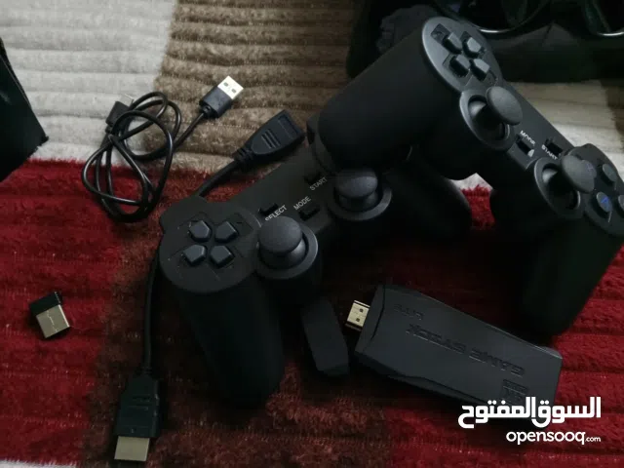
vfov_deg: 51.4
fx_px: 487
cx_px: 312
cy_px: 234
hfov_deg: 65.3
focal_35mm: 27
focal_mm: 4.19
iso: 1317
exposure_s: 1/30
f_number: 1.6
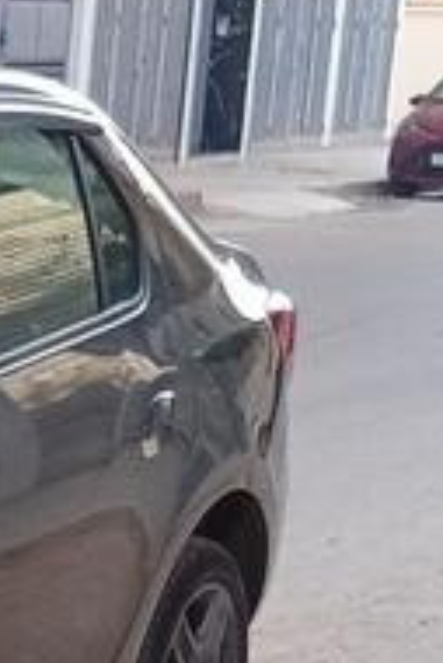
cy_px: 752
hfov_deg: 8.4
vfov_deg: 13.4
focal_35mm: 150
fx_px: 2764
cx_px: -635
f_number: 1.8
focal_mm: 3.84
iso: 130
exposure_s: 1/50
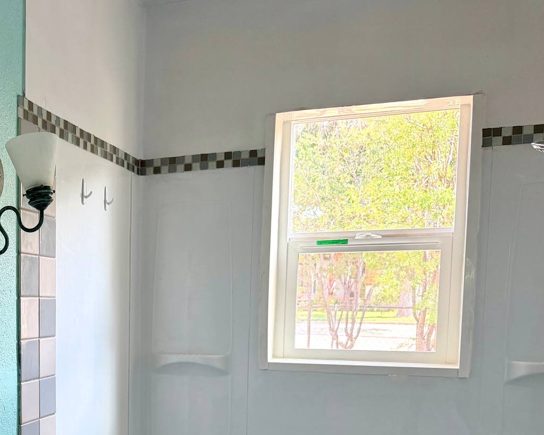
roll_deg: +0.1
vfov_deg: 30.9
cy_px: 375
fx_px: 757
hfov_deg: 36.8
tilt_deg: -5.9
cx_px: 46
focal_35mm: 47
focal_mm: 6.76
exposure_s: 1/139
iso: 200
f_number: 1.78
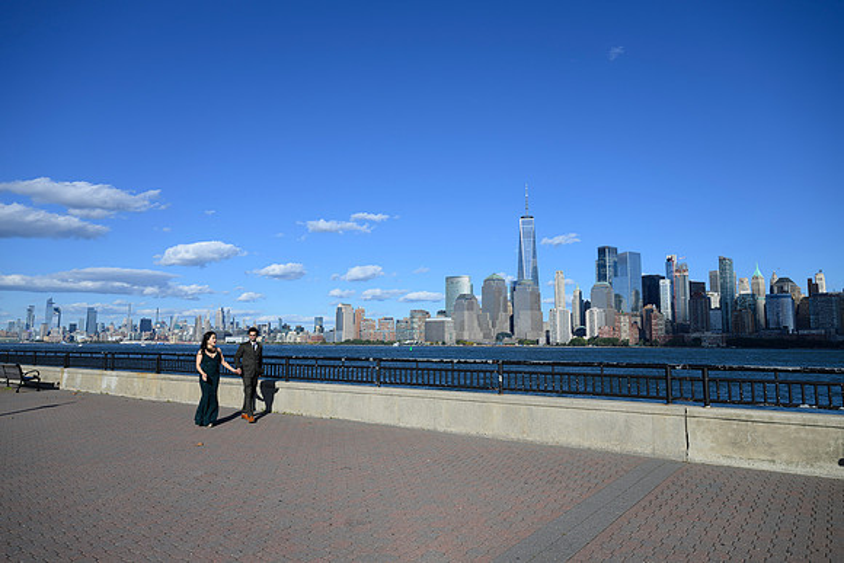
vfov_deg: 53.2
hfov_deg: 73.7
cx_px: 422
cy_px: 282
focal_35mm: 24
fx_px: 563
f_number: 5.6
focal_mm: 24
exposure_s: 1/500
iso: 64
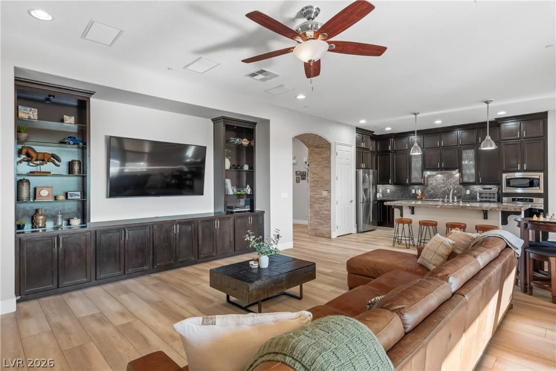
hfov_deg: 86.9
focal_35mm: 19
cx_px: 278
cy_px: 186
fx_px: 293
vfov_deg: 64.6
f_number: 8
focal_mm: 19
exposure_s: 1/4
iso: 400
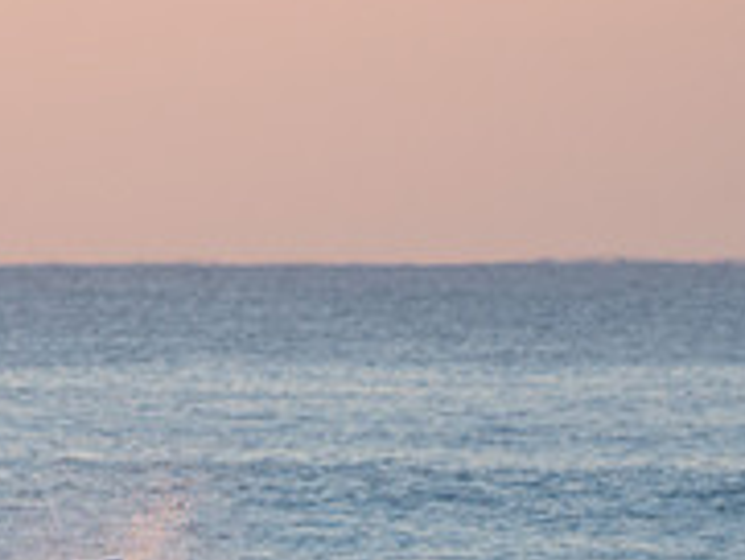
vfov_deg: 1.7
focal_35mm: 864
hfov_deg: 2.3
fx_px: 18607
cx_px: 74
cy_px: 735
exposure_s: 1/400
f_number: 5.6
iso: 320
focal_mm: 280
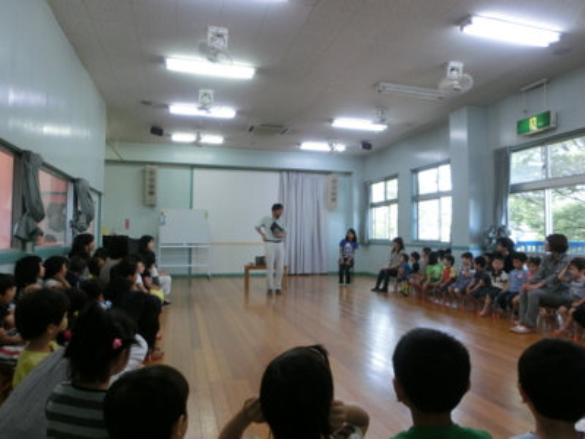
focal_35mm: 24
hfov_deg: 71.6
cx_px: 292
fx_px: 406
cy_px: 220
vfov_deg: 56.8
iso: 250
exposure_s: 1/125
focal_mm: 4.24
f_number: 3
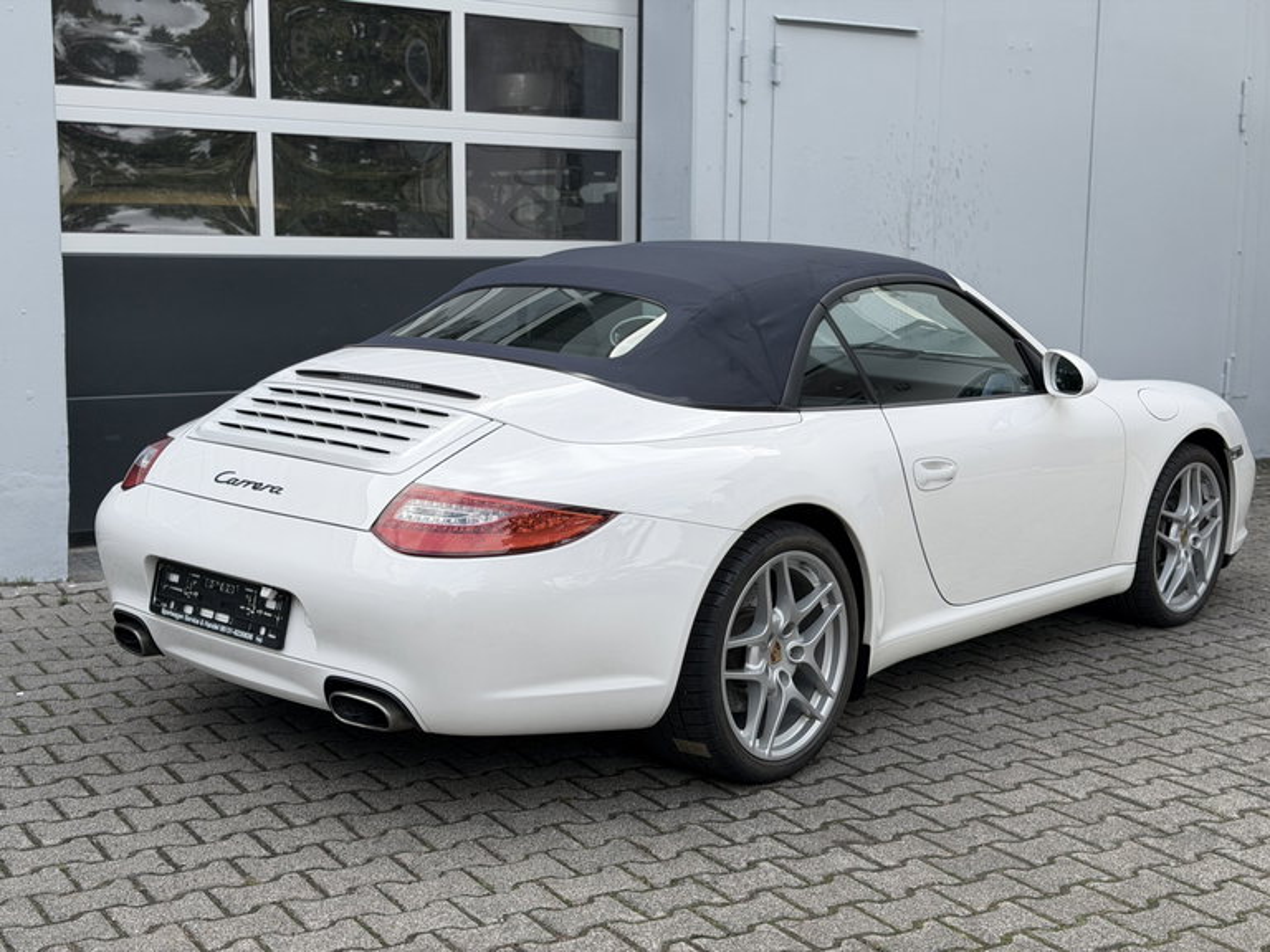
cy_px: 476
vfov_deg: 30.3
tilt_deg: -6.1
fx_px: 1761
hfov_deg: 39.7
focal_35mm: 48
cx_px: 635
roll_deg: -1.0
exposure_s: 1/778
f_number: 1.78
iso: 64
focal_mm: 6.76
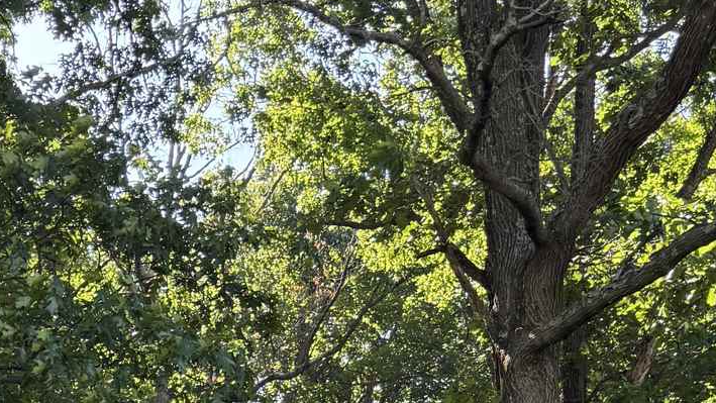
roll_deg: +1.5
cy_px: 776
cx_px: 329
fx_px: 1614
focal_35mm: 85
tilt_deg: +10.0
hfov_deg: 25.0
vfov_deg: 12.7
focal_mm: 6.76
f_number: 1.78
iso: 100
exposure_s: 1/317
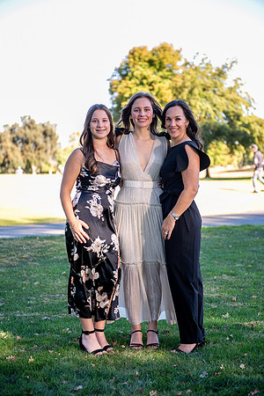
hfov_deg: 19.5
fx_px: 770
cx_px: 132
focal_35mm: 70
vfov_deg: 28.8
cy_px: 198
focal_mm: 70
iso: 320
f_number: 2.8
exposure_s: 1/500
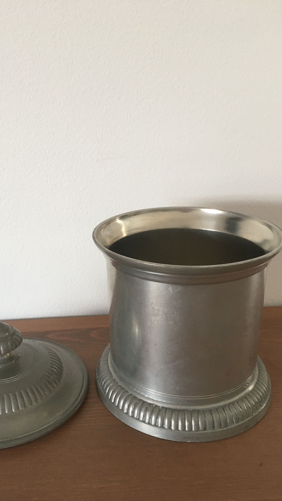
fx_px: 425
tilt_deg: -21.0
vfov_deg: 61.0
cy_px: 252
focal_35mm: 32
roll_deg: +0.9
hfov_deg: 36.4
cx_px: 100
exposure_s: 1/33
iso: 100
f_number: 2.2
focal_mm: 4.15
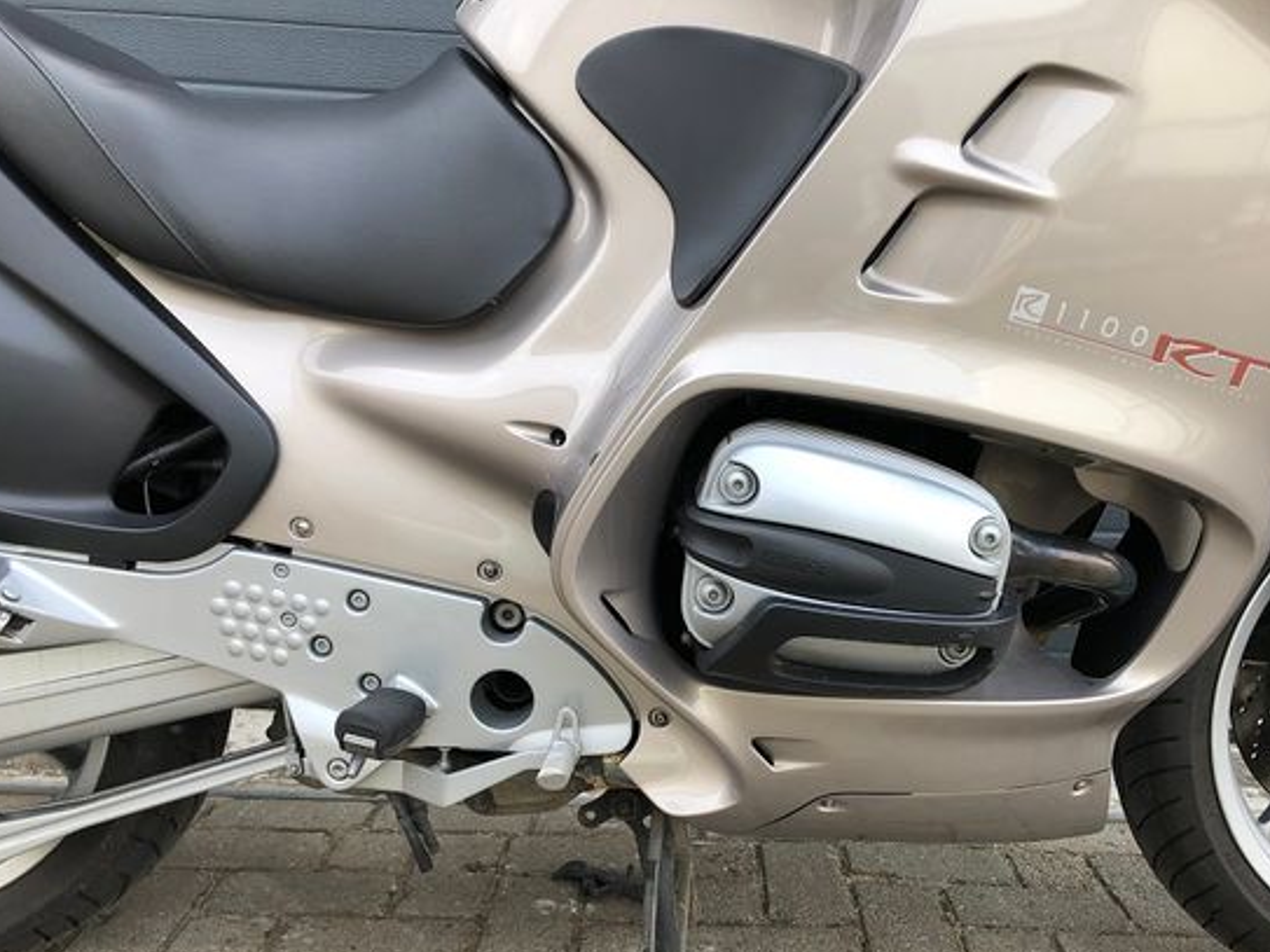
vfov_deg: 42.8
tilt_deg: -11.6
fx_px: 1210
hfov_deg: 55.1
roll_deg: -2.8
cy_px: 557
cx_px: 737
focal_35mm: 33
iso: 20
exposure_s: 1/271
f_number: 1.8
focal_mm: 3.99
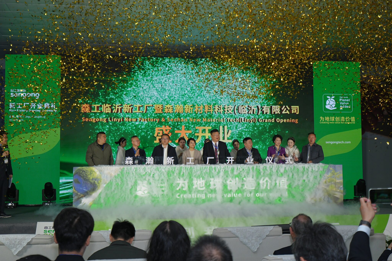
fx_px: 566
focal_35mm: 52
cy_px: 130
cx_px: 196
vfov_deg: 26.0
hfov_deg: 38.2
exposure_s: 1/200
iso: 320
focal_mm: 35
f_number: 4
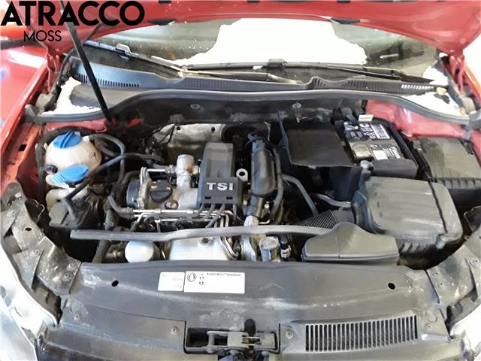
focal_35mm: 28
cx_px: 240
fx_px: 389
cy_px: 180
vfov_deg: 49.7
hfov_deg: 63.4
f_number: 1.9
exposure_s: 1/20
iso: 640
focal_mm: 2.91
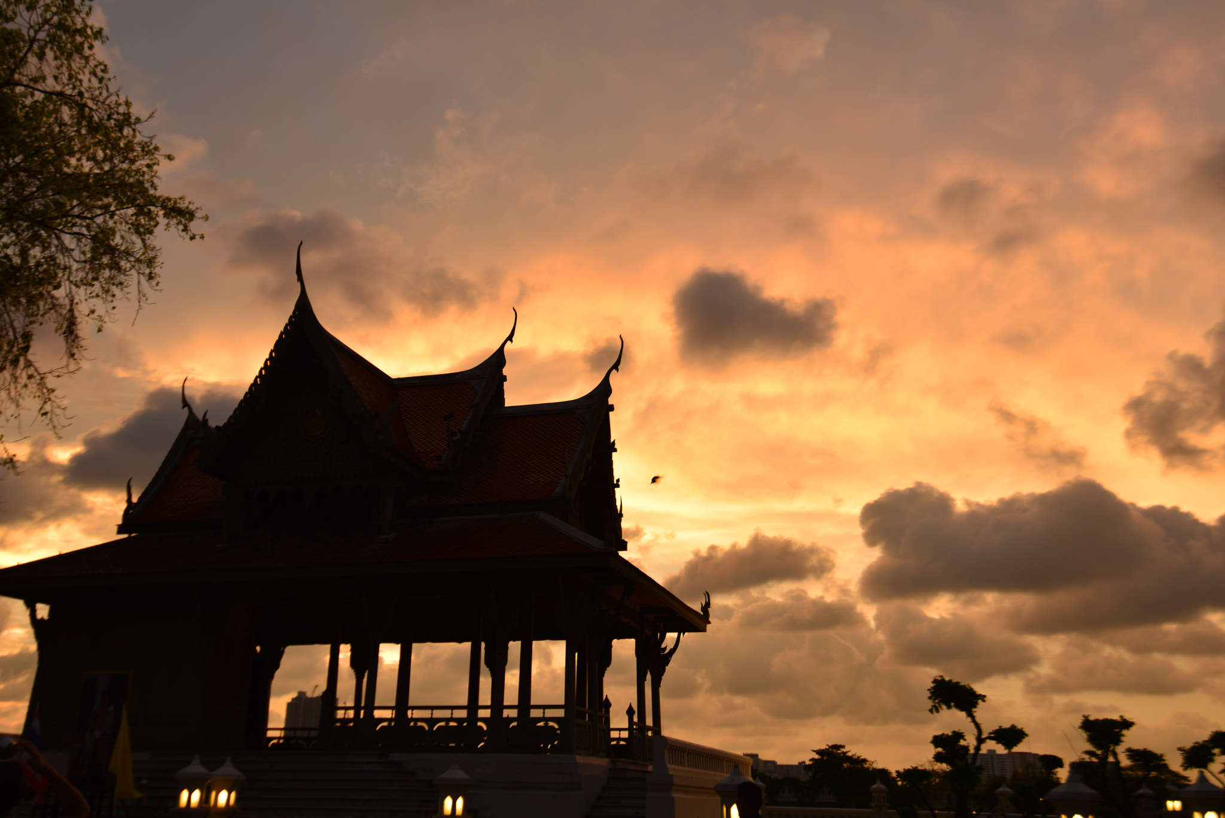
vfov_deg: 37.9
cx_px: 612
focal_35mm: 35
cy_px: 409
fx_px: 1191
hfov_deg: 54.4
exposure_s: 1/40
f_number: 4
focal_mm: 35
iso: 100
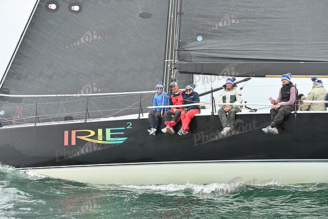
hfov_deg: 28.8
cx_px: 164
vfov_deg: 19.5
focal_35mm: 70
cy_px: 110
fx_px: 638
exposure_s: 1/1250
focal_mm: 70
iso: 320
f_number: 4.5
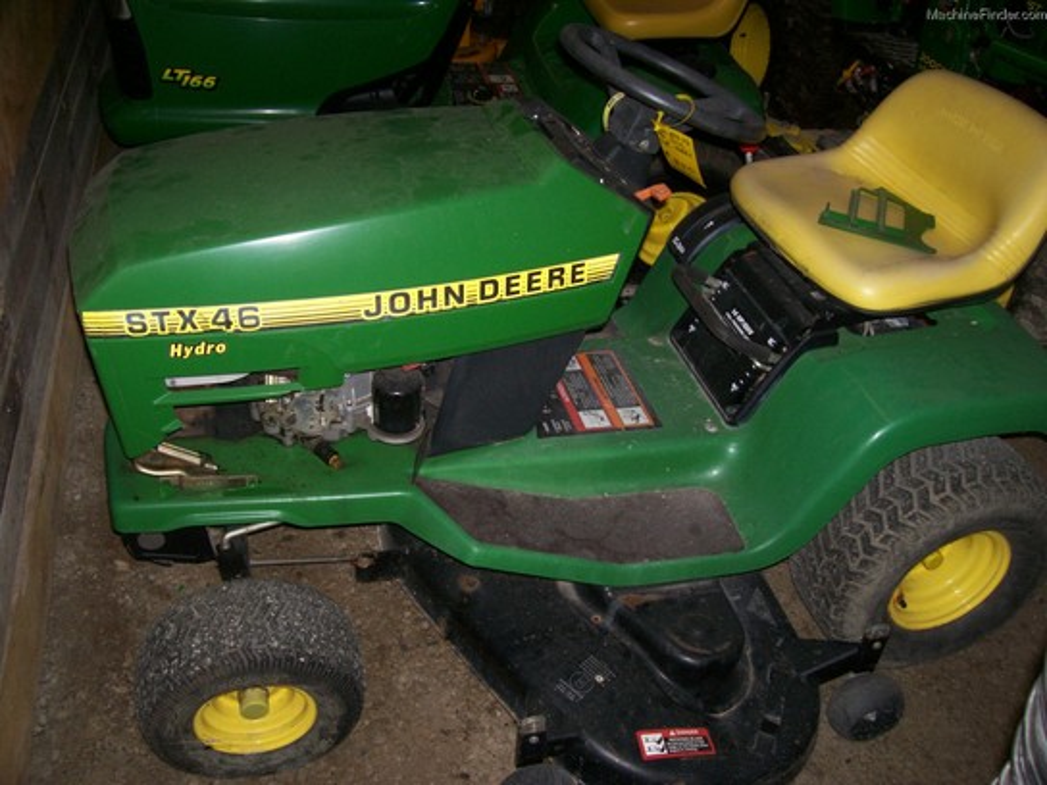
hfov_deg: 54.0
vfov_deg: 41.8
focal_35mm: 34
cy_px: 392
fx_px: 1028
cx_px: 524
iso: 80
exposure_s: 1/64
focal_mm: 5.6
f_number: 2.7
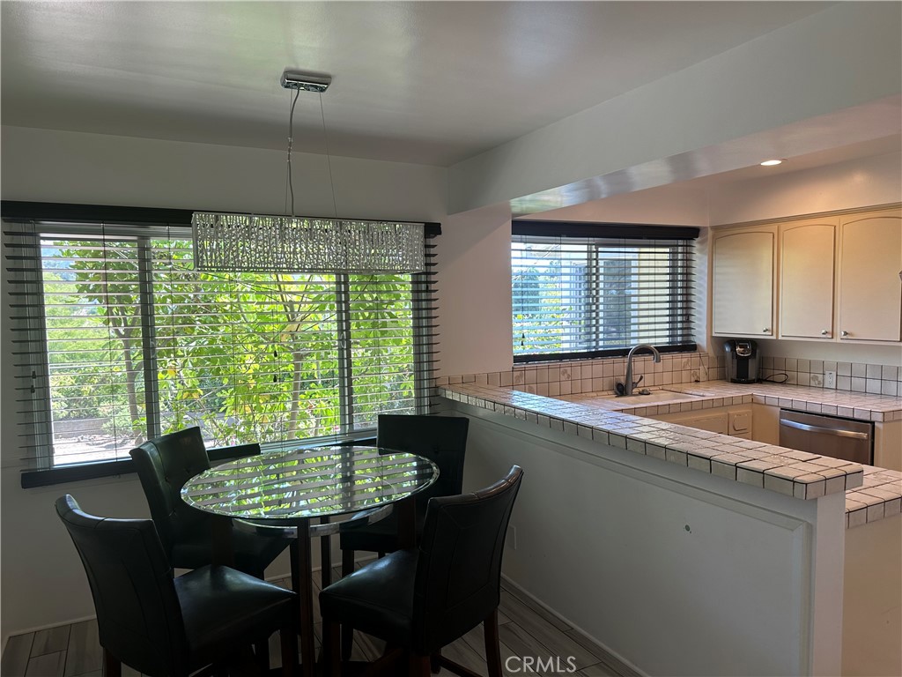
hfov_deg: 71.6
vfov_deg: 56.8
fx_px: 625
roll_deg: +0.8
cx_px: 451
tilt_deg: -3.8
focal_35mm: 24
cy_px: 338
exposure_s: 1/120
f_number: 1.78
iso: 80
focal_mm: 6.86
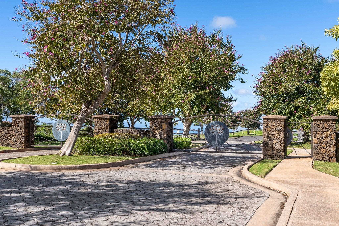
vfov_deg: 31.9
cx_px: 170
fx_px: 395
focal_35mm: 42
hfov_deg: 46.4
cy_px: 113
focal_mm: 28
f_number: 8
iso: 100
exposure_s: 1/200
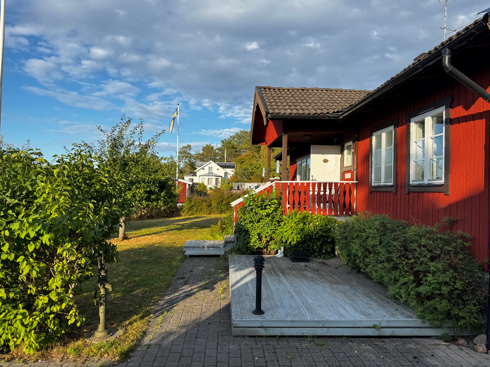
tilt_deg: +0.9
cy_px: 184
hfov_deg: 71.6
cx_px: 245
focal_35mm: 24
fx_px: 340
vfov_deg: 56.8
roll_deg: -1.0
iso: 80
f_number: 1.78
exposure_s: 1/700
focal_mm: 6.76
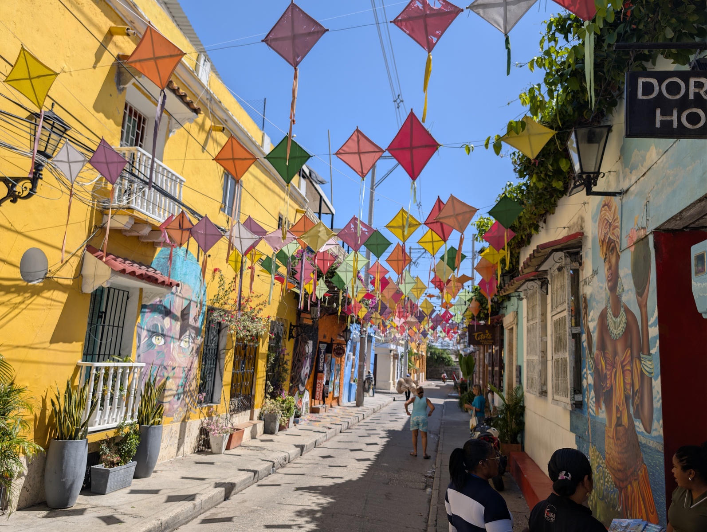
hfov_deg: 71.5
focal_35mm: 24
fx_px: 491
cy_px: 266
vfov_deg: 56.9
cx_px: 354
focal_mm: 6.9
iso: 22
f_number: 1.68
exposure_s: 1/1205
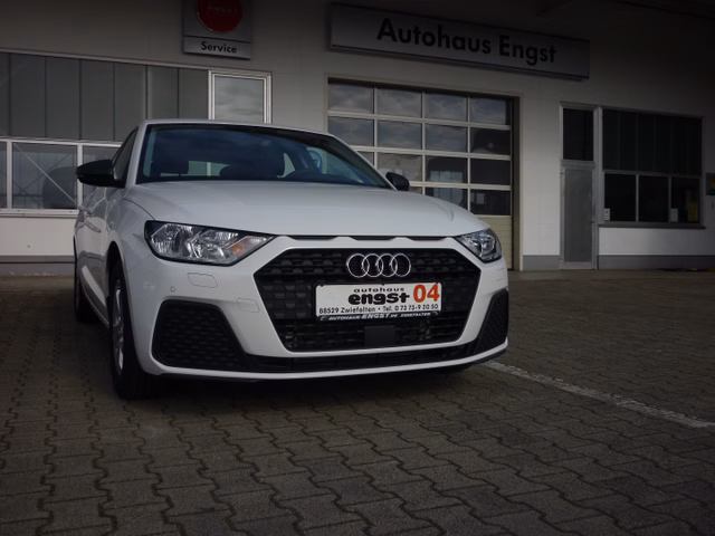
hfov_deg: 55.4
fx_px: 682
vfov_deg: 42.9
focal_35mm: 33
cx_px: 358
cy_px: 268
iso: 80
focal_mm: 5.5
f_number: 8
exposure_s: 1/400
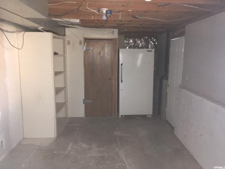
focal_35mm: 29
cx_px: 112
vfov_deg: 48.2
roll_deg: -0.2
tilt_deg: -8.9
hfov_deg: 61.7
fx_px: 188
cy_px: 84
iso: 250
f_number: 2.2
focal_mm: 4.15
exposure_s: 1/16
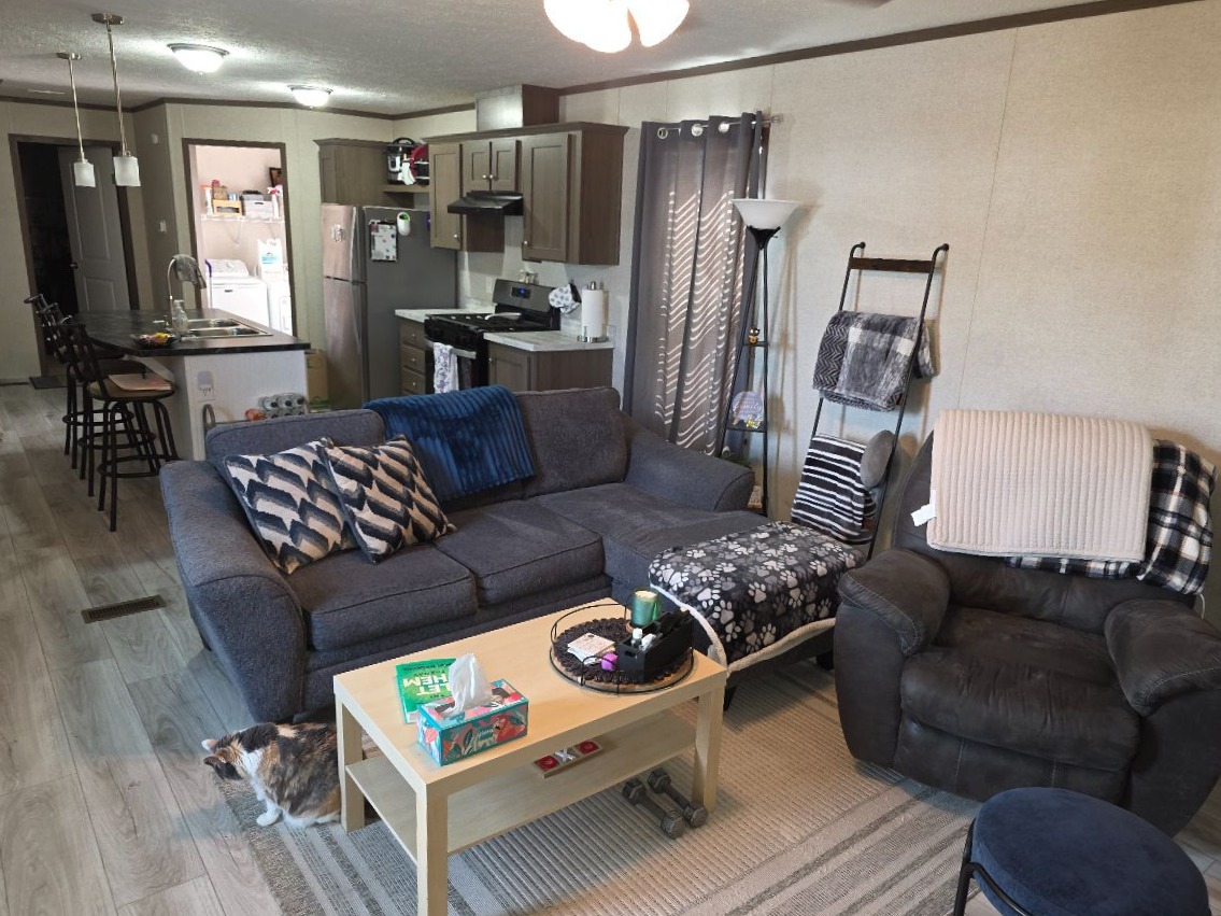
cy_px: 458
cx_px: 610
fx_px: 811
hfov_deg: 73.9
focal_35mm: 23
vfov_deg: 58.9
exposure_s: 1/24
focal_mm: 6.3
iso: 100
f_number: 1.7
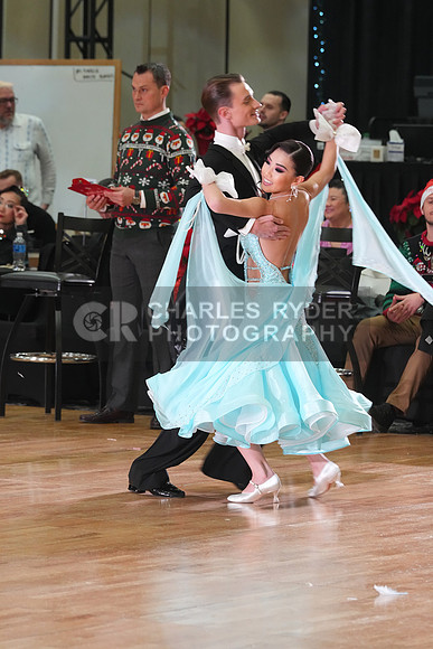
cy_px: 324
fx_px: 3606
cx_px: 216
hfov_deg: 6.9
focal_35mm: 200
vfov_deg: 10.3
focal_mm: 200
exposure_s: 1/200
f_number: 6.3
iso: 4000
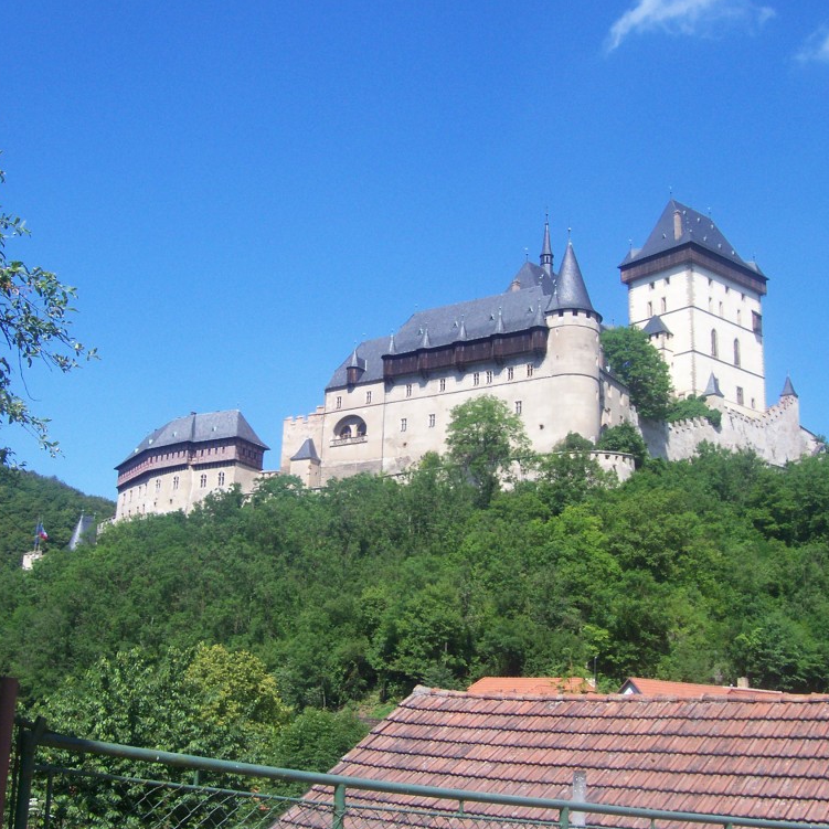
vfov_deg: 40.9
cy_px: 422
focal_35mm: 41
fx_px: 1111
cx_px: 396
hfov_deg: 40.9
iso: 80
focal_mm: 5.6
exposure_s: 1/273
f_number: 5.1
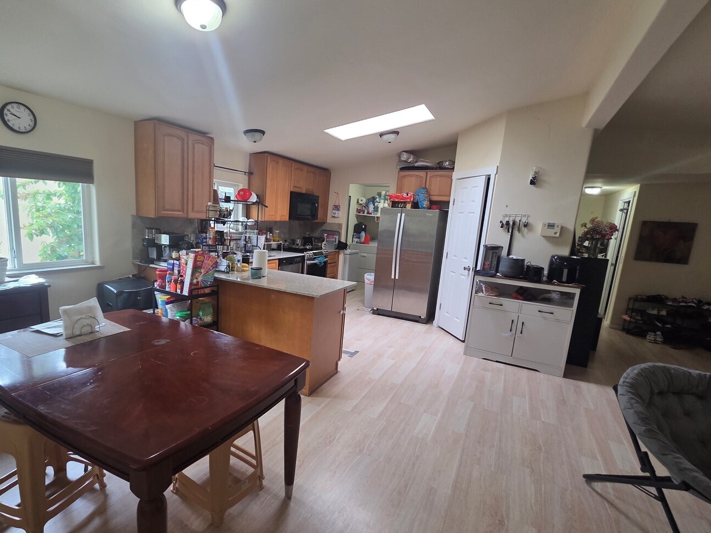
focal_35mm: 16
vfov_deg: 78.0
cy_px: 281
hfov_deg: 94.1
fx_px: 329
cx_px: 316
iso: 160
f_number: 2.2
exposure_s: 1/60
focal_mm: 2.2
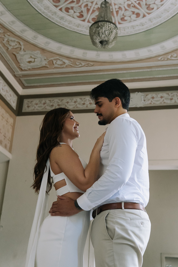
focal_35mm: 45
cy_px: 134
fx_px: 334
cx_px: 89
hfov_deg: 29.9
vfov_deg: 43.6
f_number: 3.5
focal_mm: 30
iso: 5000
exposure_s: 1/160
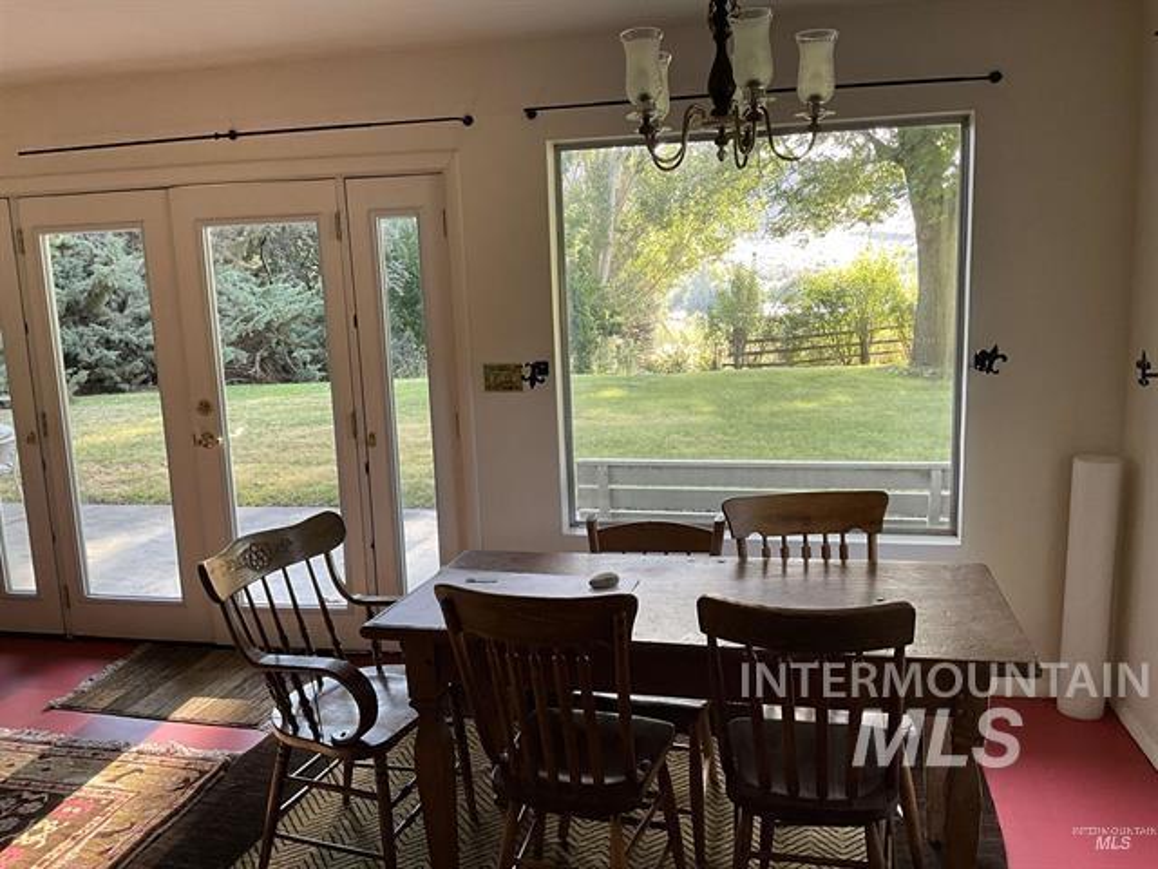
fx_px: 970
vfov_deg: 48.2
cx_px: 579
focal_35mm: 29
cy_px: 434
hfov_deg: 61.7
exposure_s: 1/122
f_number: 1.8
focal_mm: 3
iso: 64
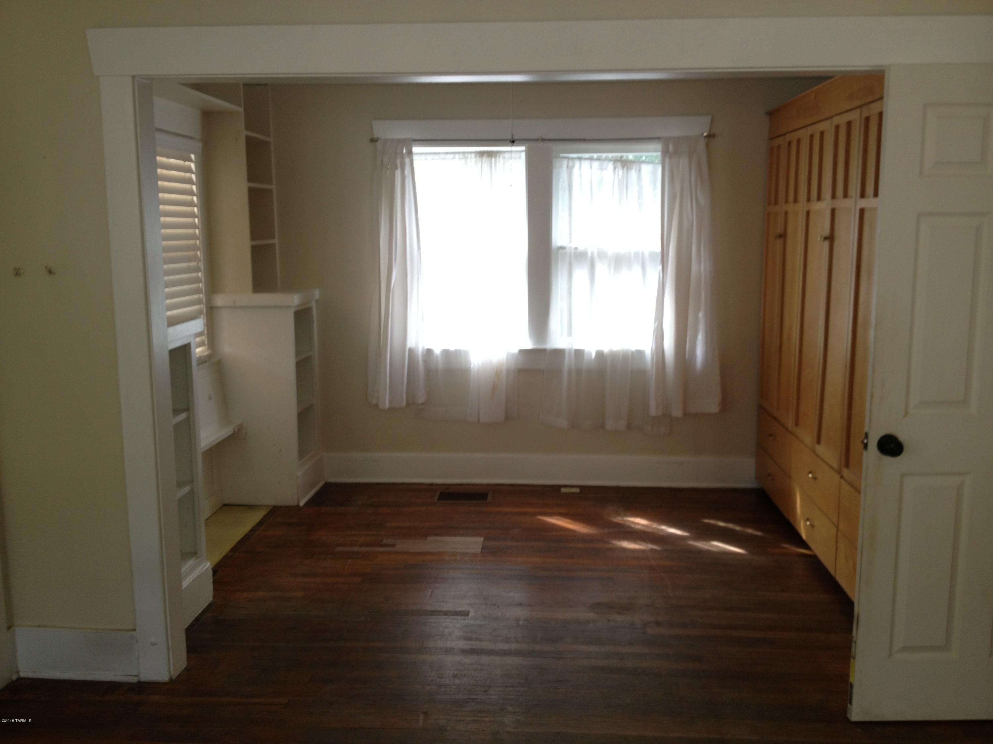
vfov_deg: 40.7
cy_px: 372
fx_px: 1004
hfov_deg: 52.6
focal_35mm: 35
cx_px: 496
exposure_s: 1/24
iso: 50
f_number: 2.4
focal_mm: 4.28
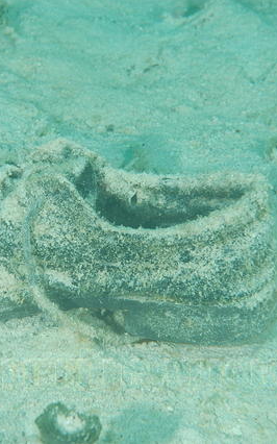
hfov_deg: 8.1
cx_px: 75
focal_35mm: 161
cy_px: 222
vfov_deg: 13.0
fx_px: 1946
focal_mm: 70
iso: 100
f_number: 8
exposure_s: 1/250
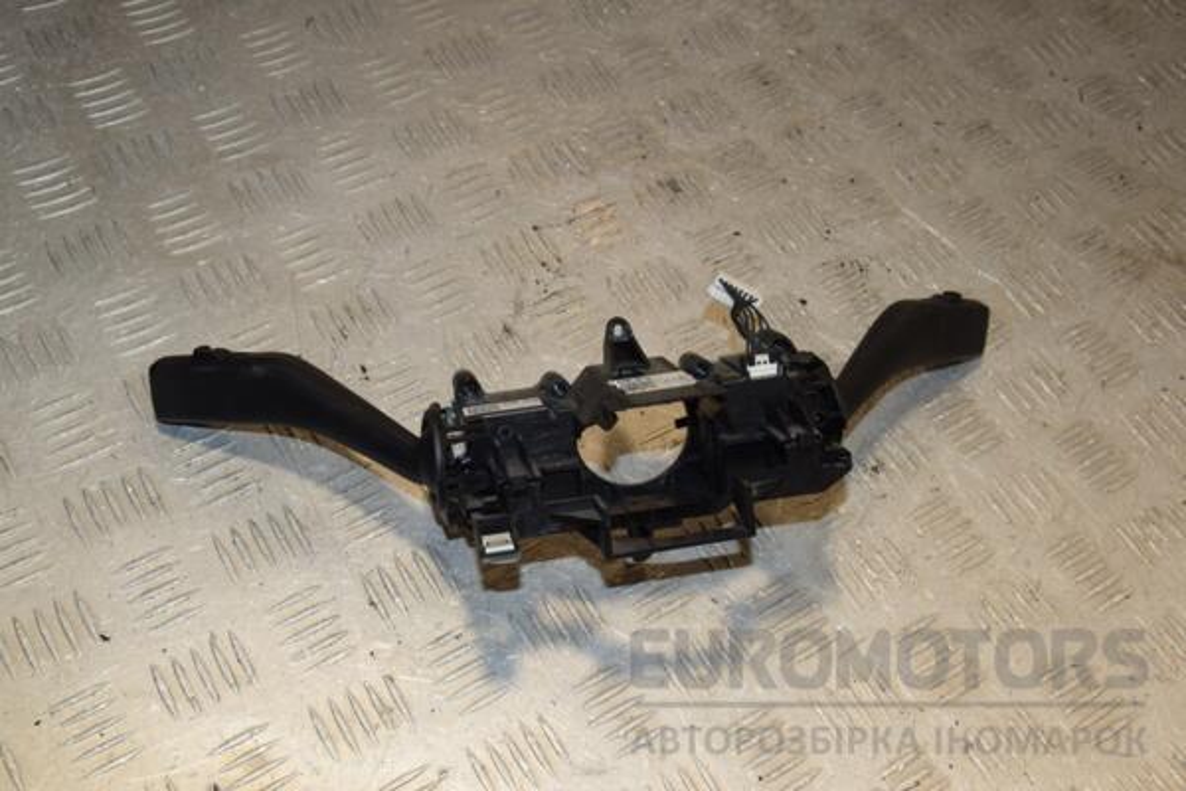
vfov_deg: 29.9
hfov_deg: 43.6
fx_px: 1482
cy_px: 396
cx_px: 593
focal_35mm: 45
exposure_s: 1/200
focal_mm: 30
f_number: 9
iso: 800
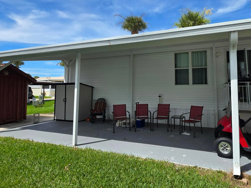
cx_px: 160
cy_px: 74
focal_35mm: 20
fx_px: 145
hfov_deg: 79.9
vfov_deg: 65.3
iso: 40
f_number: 1.9
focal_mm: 2.2
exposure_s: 1/2016
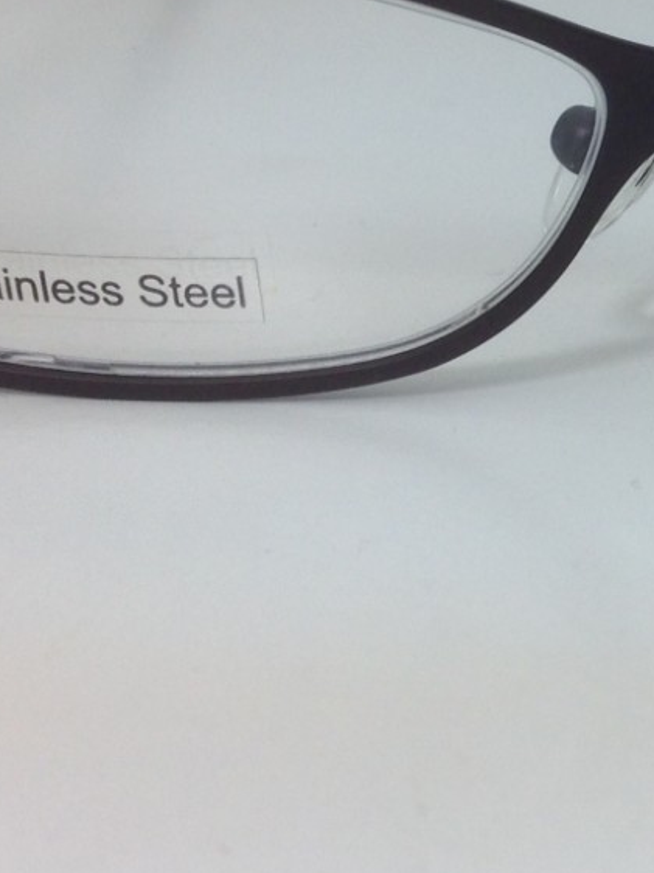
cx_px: 735
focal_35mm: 94
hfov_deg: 15.3
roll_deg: -0.1
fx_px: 2370
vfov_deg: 20.7
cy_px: 197
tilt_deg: -17.2
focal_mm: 4.12
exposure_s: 1/154
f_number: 2.4
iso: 50
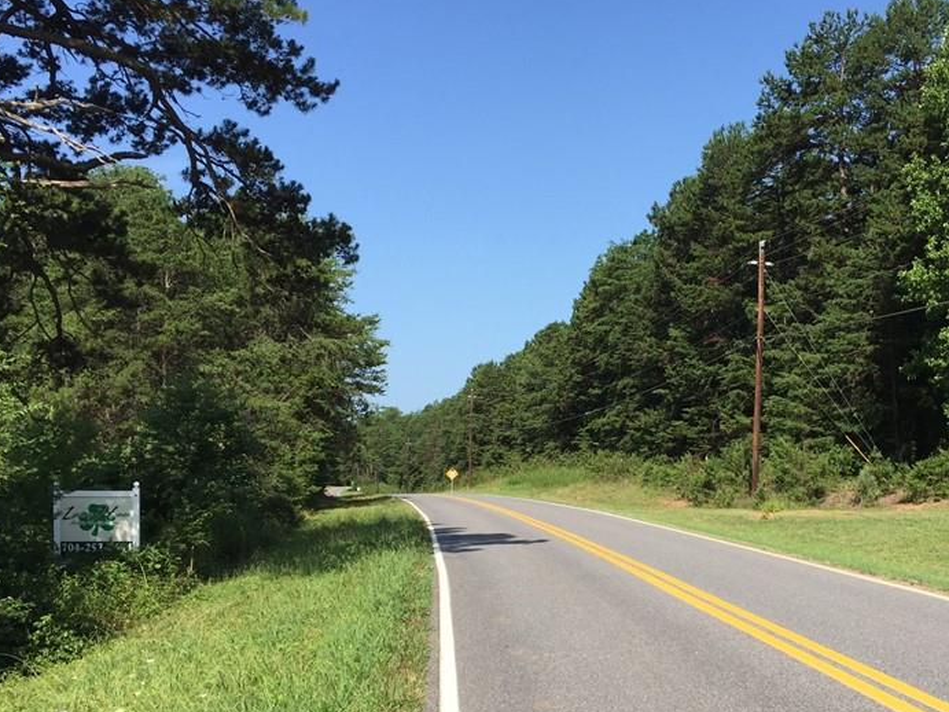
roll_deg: -0.1
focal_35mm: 43
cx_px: 643
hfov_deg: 43.2
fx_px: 1179
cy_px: 476
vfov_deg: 33.3
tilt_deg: -1.8
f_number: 2.2
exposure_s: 1/1522
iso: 32
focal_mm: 4.15
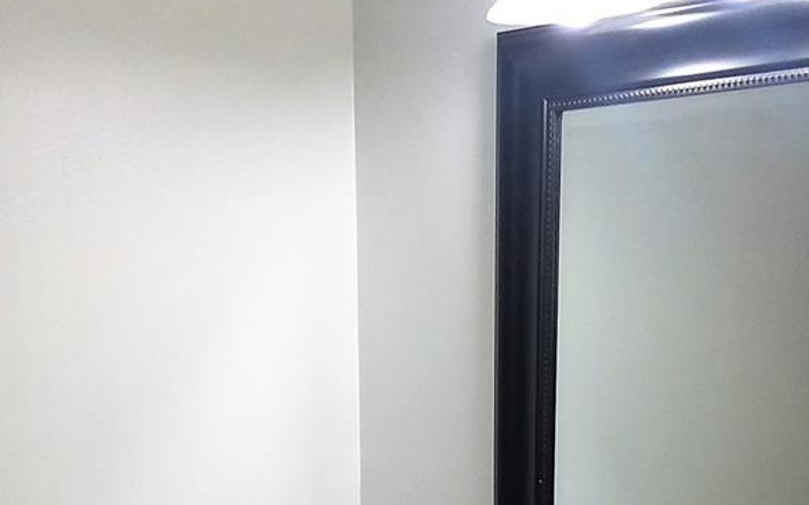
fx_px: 1389
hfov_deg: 32.5
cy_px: 726
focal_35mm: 63
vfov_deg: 18.6
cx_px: 398
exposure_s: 1/60
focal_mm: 2.47
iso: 50
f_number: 1.9
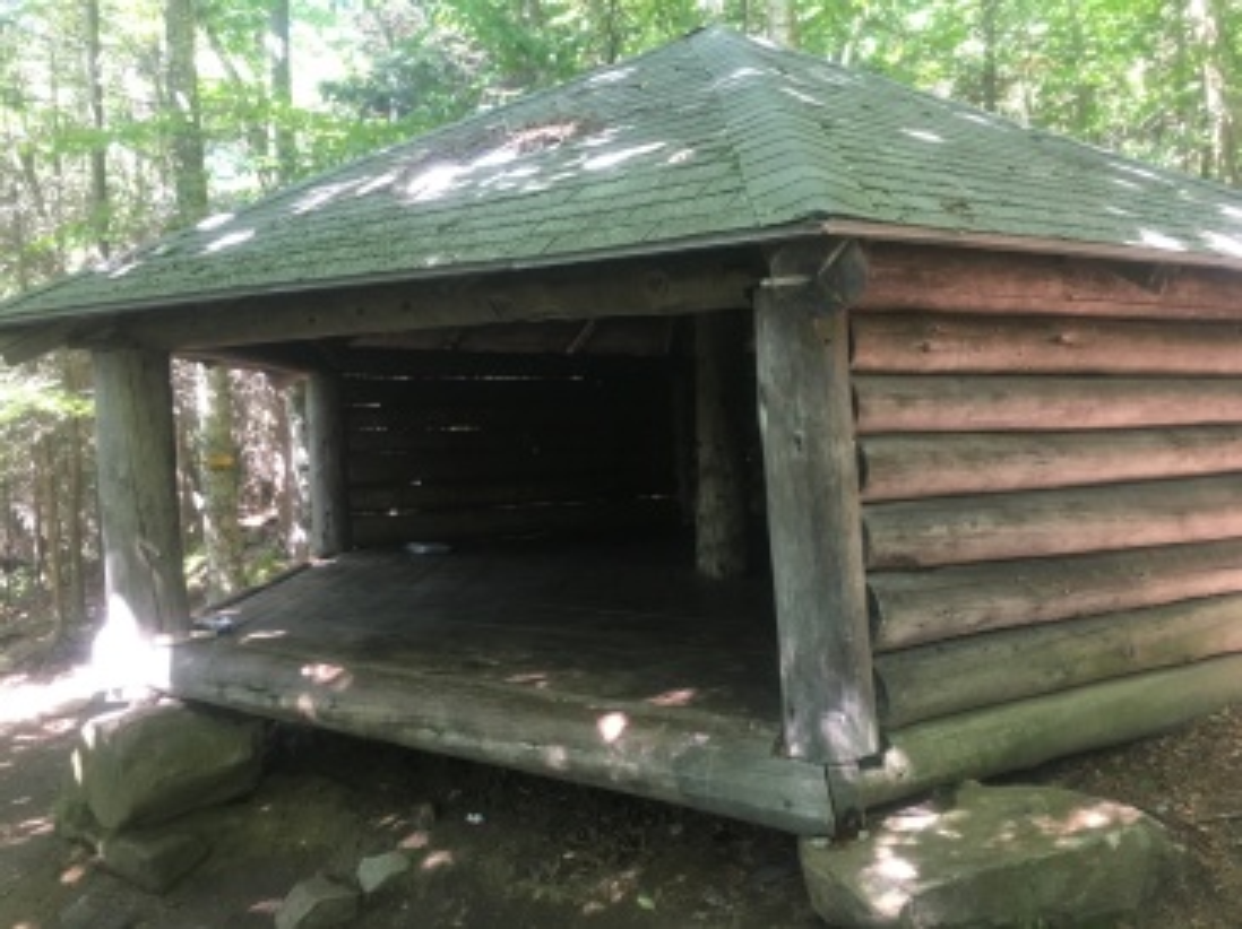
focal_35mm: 29
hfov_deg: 61.7
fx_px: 1040
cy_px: 464
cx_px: 621
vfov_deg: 48.2
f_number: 2.2
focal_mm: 4.15
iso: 125
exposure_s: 1/30
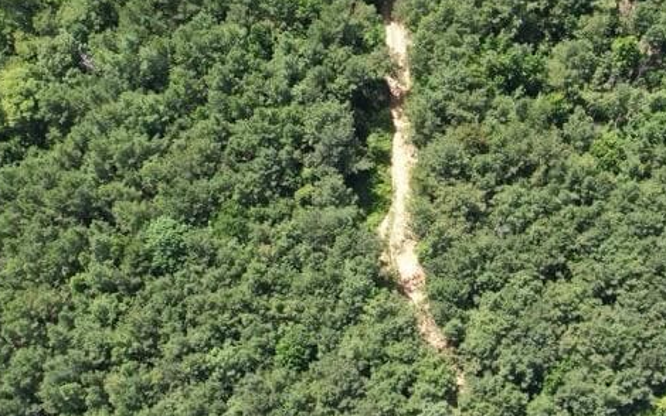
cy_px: 69
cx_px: 435
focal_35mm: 61
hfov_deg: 33.2
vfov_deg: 21.0
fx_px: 1107
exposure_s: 1/725
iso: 100
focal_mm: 8.4
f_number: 2.8
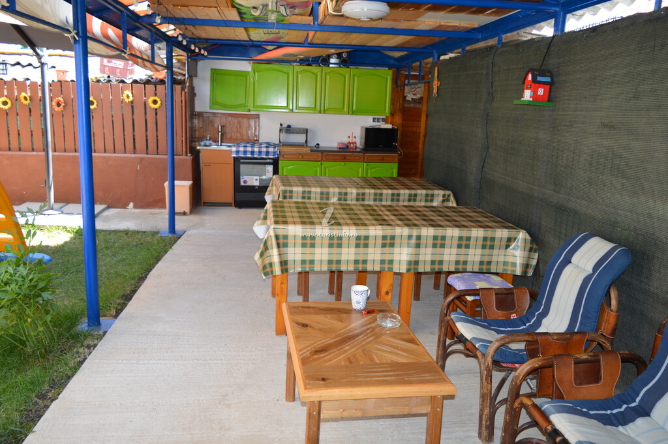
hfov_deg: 67.4
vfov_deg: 47.9
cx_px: 334
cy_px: 222
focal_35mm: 27
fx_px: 501
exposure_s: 1/125
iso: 220
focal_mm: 18
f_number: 4
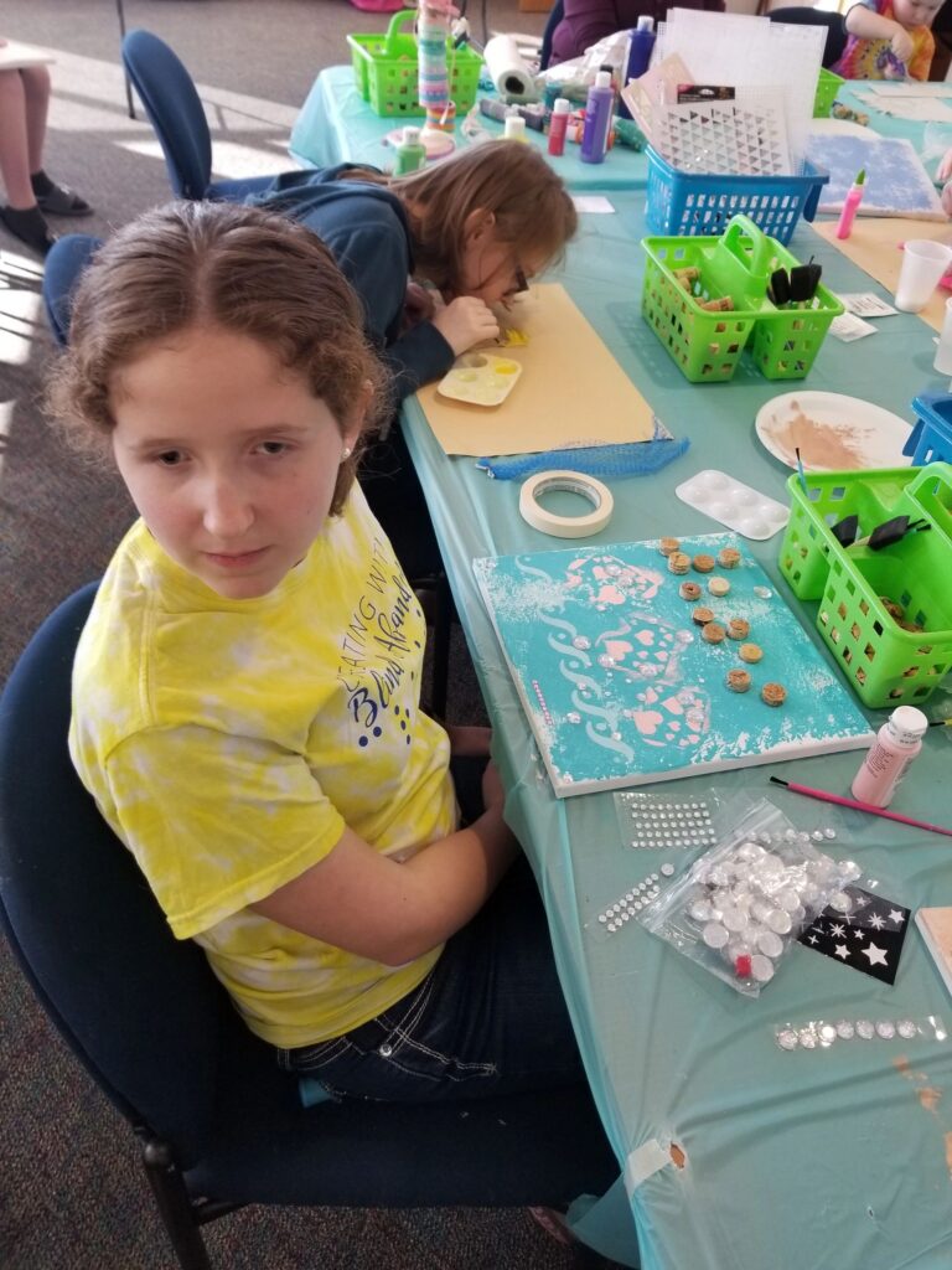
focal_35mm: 26
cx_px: 476
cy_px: 635
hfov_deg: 53.1
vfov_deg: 67.3
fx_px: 953
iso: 100
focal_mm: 4.25
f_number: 1.7
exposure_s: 1/60
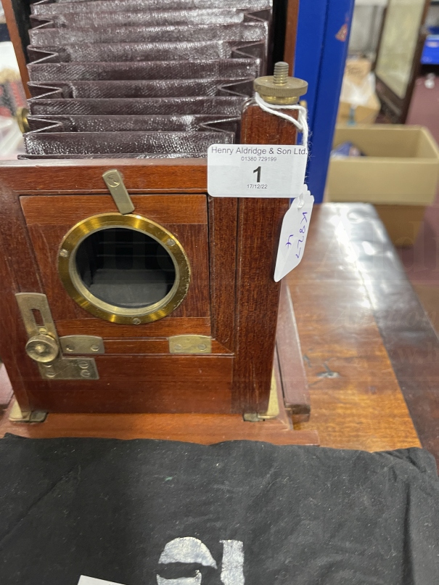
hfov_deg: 53.1
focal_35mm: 26
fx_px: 439
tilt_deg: -41.9
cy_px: 292
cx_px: 220
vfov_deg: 67.3
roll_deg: +1.3
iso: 320
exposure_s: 1/50
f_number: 1.6
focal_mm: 5.1
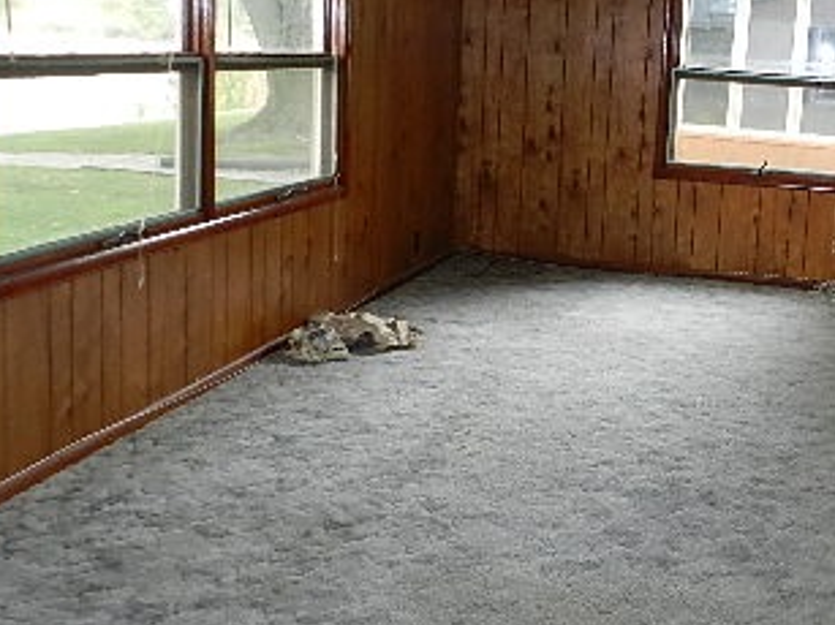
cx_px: 666
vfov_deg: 30.0
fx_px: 1157
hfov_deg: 38.2
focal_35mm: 48
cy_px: 212
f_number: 3.4
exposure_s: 1/30
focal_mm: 4
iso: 200
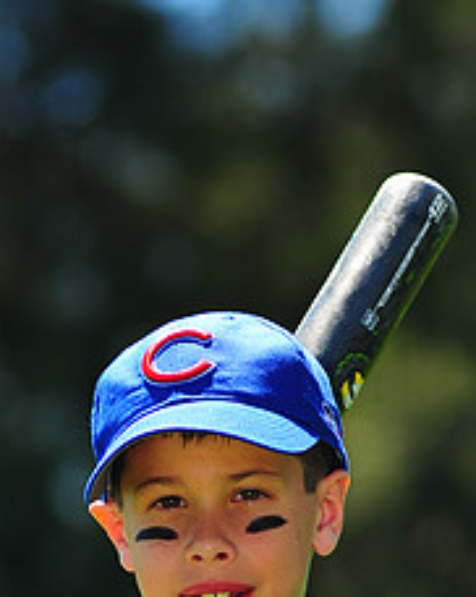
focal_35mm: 430
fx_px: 7582
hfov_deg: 3.6
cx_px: 222
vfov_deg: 4.5
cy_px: 717
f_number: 5
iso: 200
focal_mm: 180
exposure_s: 1/640
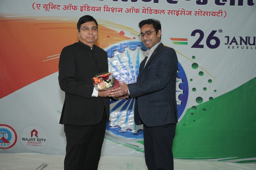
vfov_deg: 33.6
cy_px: 85
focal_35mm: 40
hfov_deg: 48.8
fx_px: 282
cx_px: 128
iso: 1600
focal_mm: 39.7
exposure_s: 1/200
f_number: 4.5
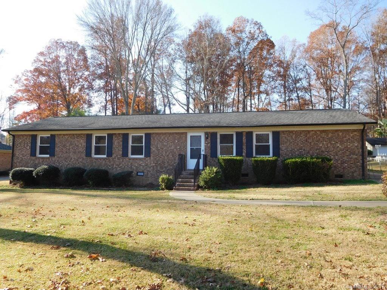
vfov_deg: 54.9
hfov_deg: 69.4
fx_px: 279
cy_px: 145
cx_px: 194
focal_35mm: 25
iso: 125
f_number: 3.4
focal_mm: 4.5
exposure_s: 1/400
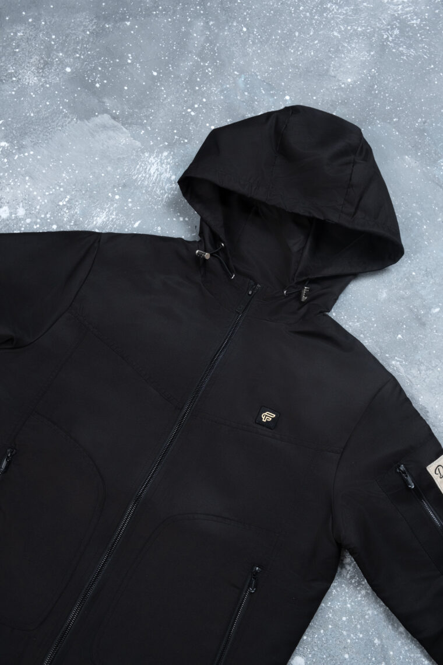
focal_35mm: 45
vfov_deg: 43.6
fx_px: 831
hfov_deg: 29.9
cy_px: 332
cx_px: 222
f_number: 10
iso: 400
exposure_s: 1/100
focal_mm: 30.2
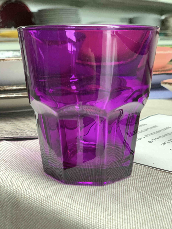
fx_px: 345
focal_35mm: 52
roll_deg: +2.0
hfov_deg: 28.0
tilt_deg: -12.5
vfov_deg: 36.8
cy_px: 114
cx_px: 86
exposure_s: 1/60
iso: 125
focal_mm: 6
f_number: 2.4
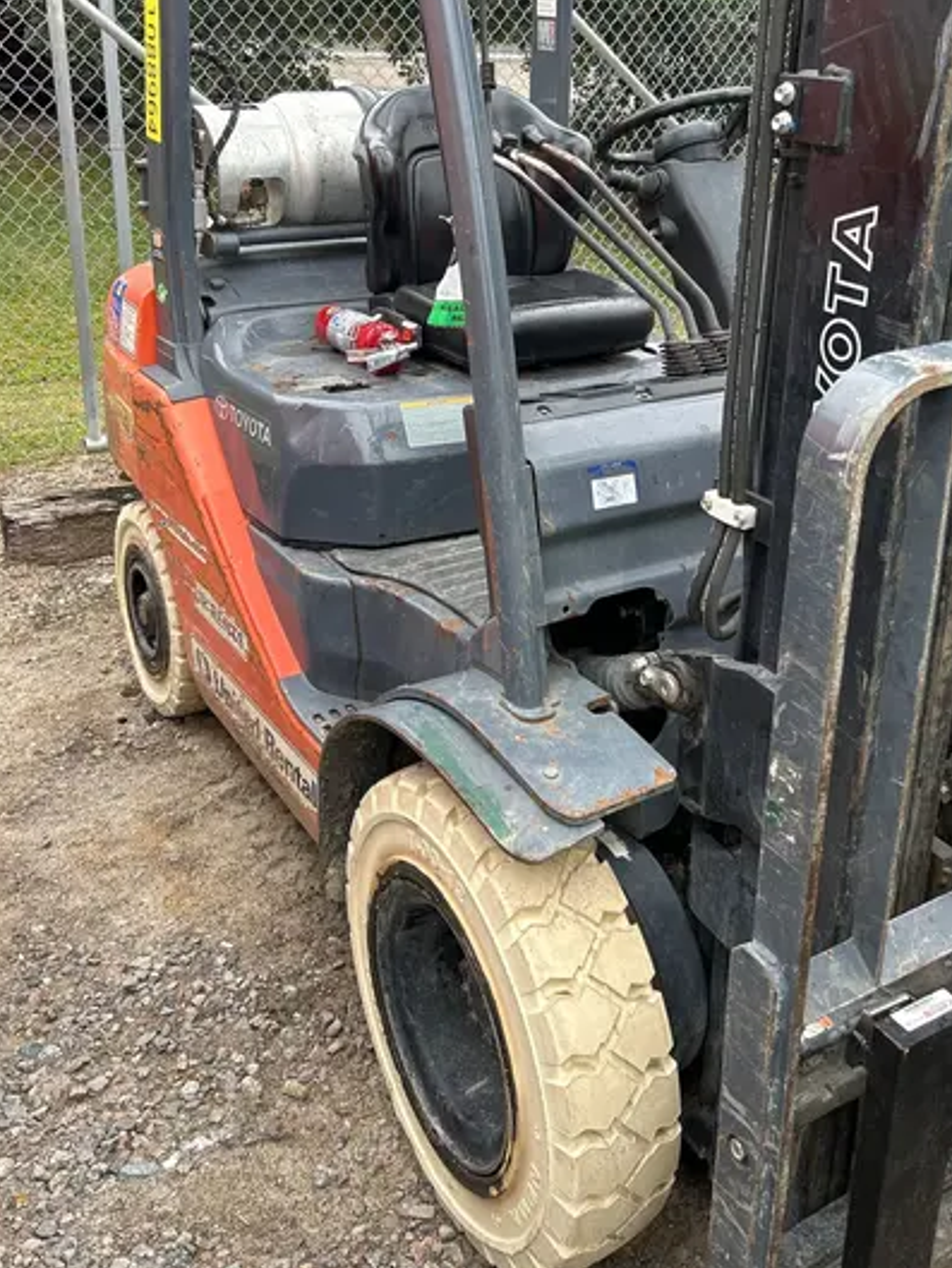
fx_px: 1320
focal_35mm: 36
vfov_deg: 50.4
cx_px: 537
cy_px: 418
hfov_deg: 39.6
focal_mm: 5.7
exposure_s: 1/121
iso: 64
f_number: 1.5
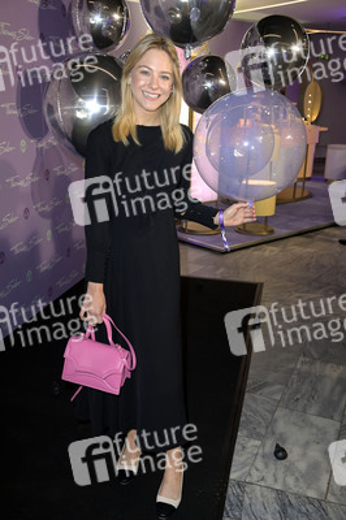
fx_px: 520
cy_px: 260
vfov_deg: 53.2
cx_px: 173
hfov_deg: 36.8
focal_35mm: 36
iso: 1000
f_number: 5
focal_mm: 36
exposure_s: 1/160
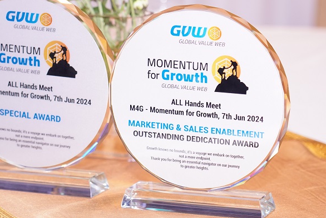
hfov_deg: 9.6
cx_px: 91
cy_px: 106
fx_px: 1947
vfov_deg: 6.4
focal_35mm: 215
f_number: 4
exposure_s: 1/200
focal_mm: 105
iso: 1600
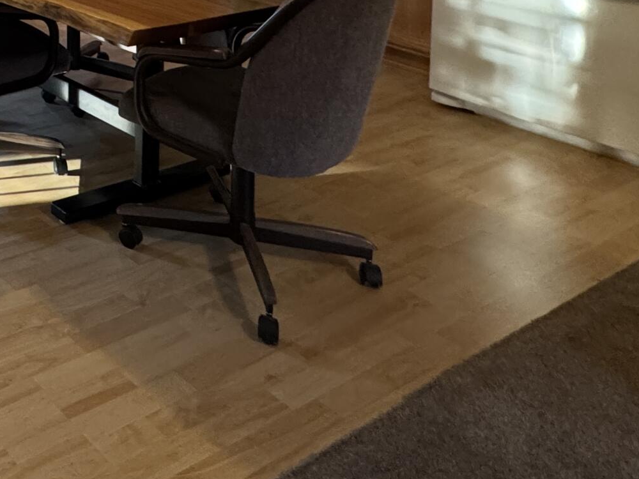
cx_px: -137
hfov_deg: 35.0
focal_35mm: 42
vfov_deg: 27.2
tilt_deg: -1.2
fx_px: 775
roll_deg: -0.2
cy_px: -185
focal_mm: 2.22
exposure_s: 1/60
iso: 400
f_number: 2.2
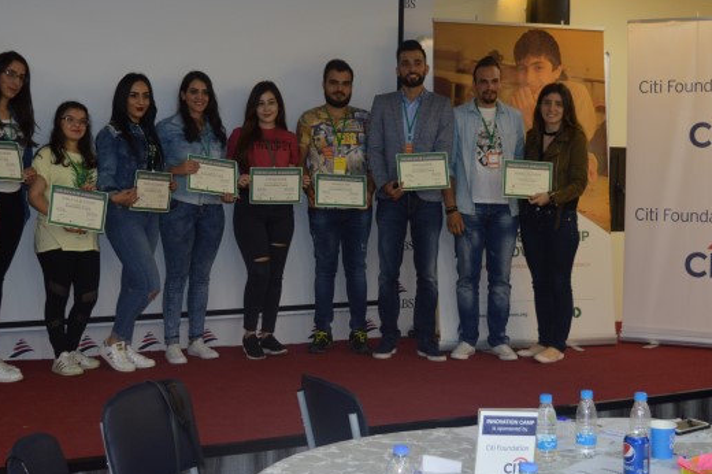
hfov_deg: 39.6
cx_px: 331
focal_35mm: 50
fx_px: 988
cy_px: 207
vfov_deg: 26.9
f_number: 4
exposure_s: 1/60
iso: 560
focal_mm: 24
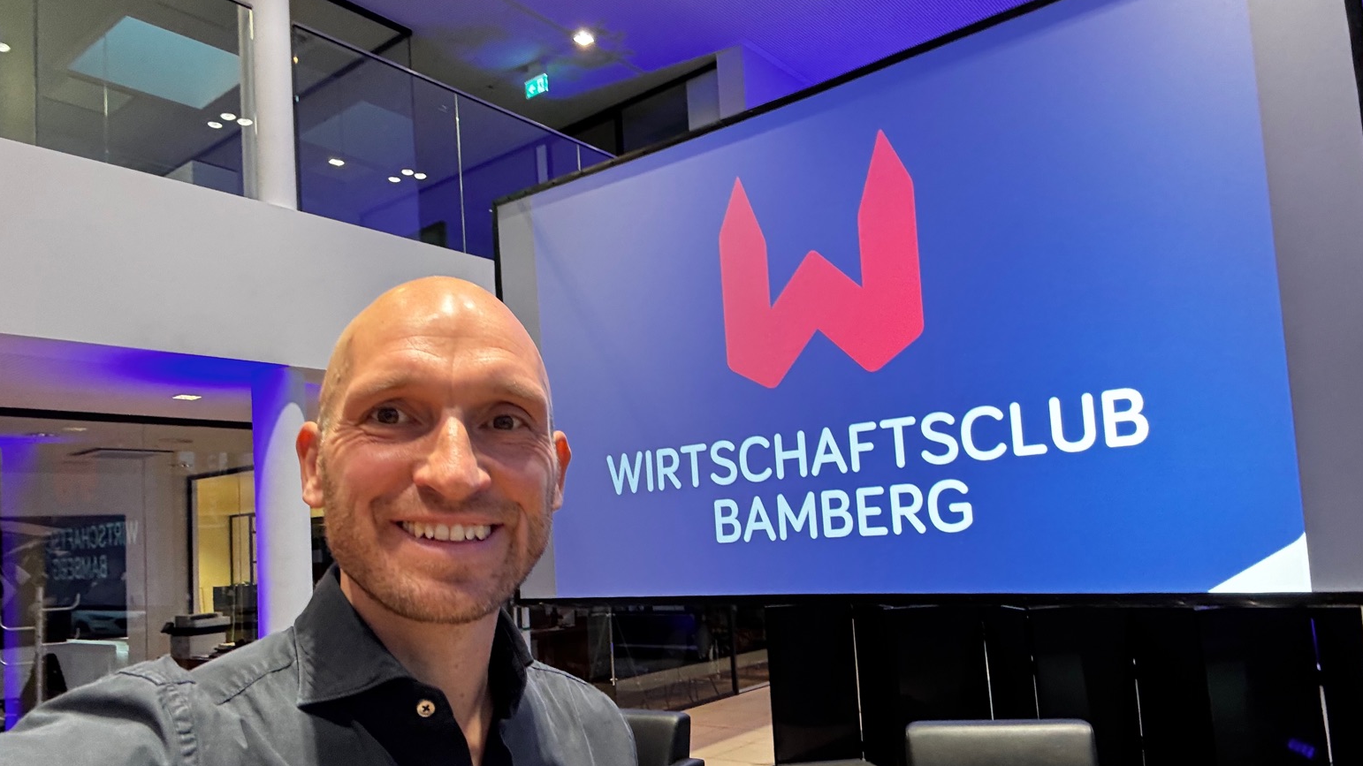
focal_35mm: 26
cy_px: 452
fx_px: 940
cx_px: 675
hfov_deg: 71.9
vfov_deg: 44.2
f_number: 1.9
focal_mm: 2.69
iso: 125
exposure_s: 1/50
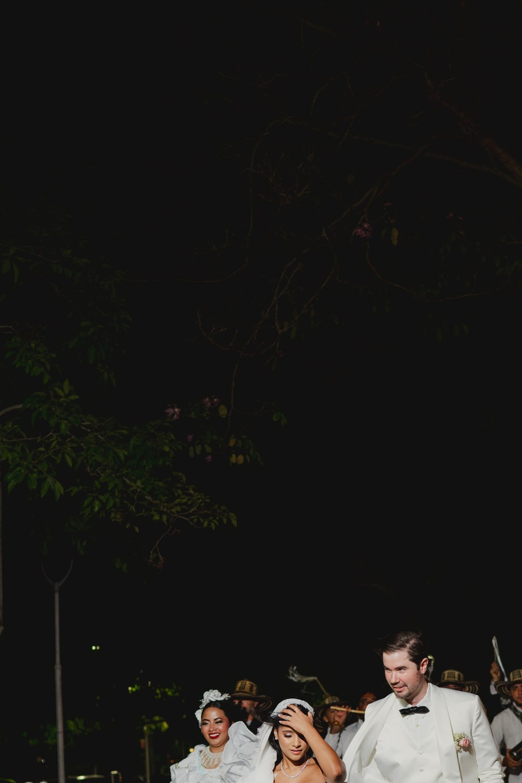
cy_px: 599
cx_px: 358
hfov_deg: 24.5
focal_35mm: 55
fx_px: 1196
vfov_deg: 35.3
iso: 800
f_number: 2.2
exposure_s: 1/100
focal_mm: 35
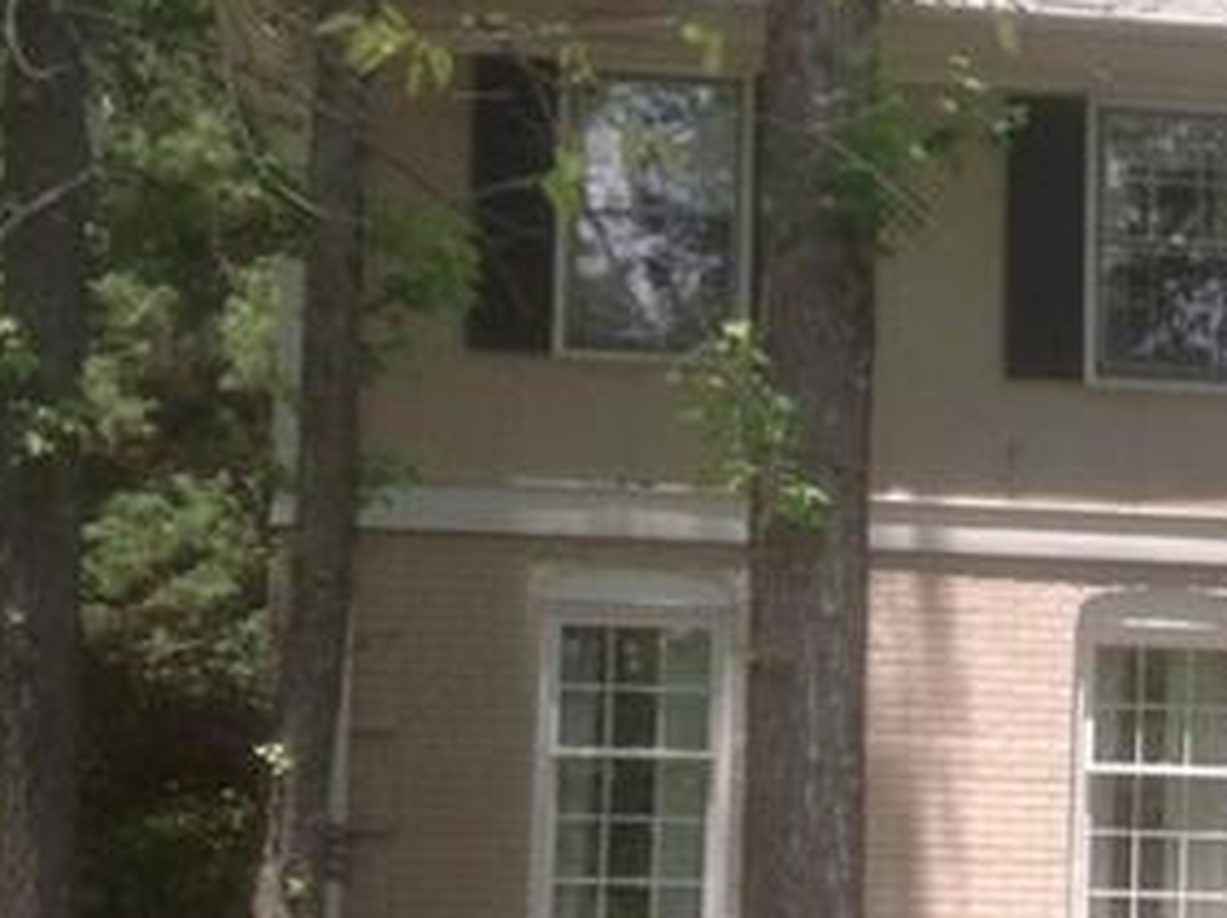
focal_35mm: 127
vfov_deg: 11.6
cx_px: 1640
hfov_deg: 14.8
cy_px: 666
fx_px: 4498
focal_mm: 4.28
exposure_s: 1/444
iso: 50
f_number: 2.4
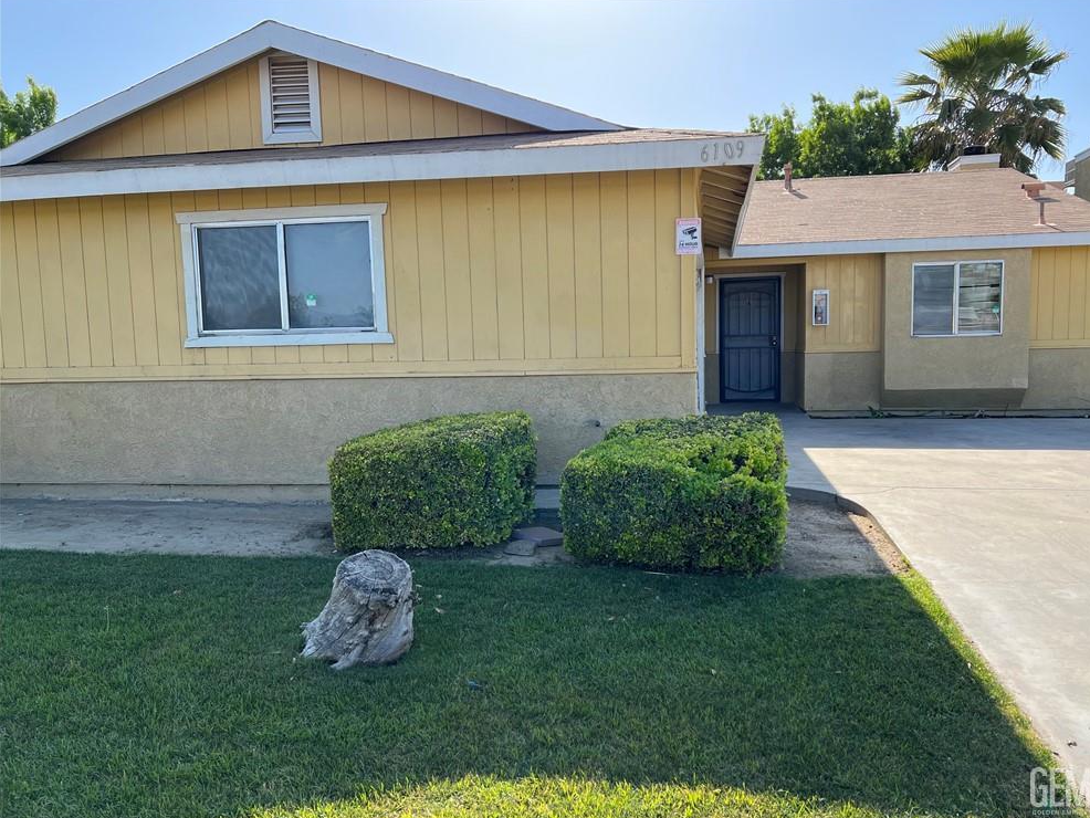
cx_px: 565
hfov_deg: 65.3
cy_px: 419
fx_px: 850
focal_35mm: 27
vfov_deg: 51.4
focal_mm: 5.7
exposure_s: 1/1698
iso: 50
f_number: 1.5
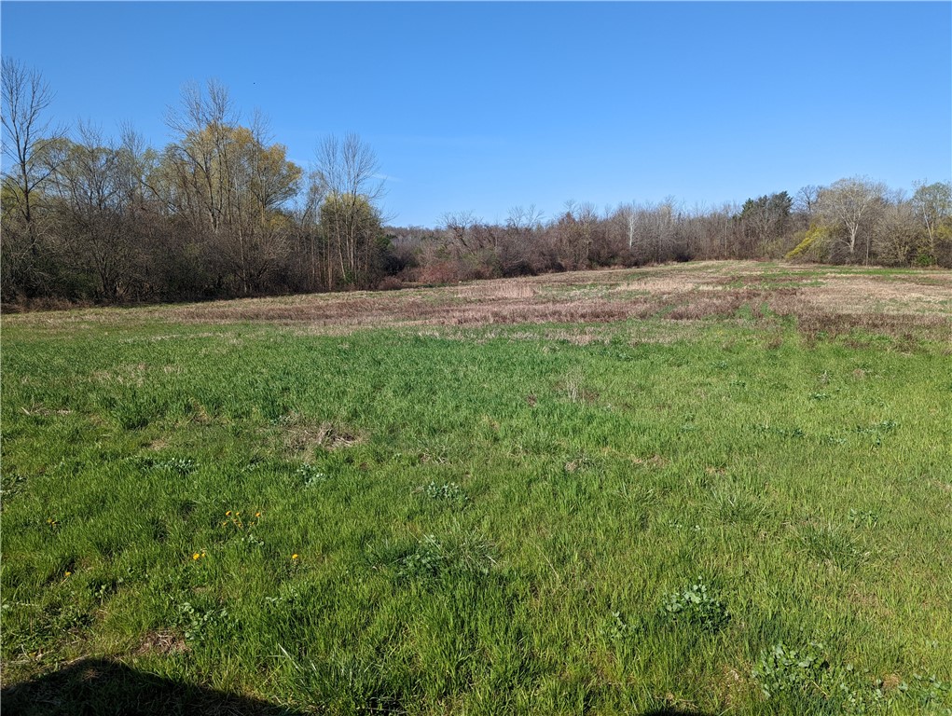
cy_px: 358
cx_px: 476
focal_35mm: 24
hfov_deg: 71.5
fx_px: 661
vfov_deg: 56.9
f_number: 1.85
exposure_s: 1/1887
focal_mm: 6.81
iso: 44
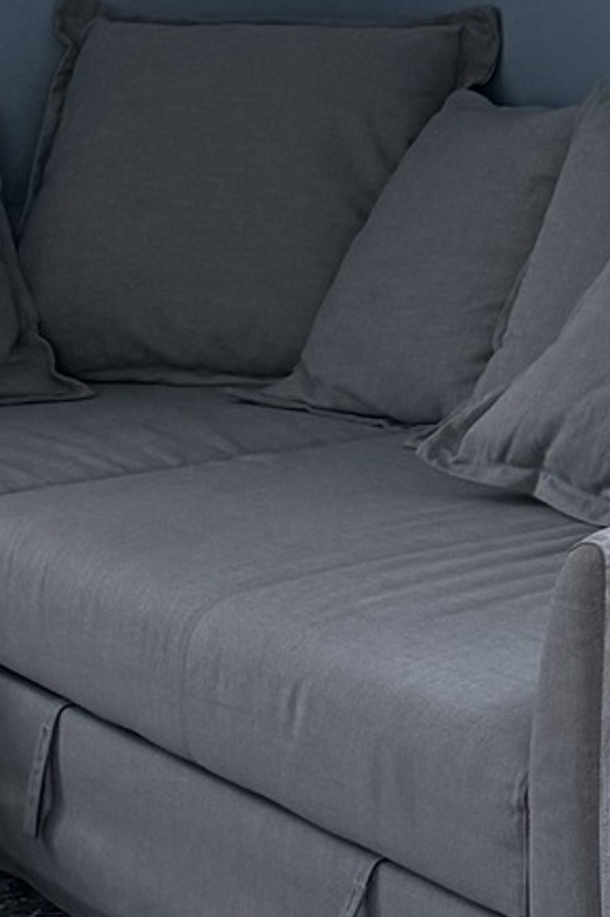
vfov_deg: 15.3
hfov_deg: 9.0
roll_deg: -1.8
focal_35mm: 132
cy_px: 40
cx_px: 1630
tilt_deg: -3.7
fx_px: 3360
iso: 100
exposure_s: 1/121
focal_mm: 6.76
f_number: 1.78
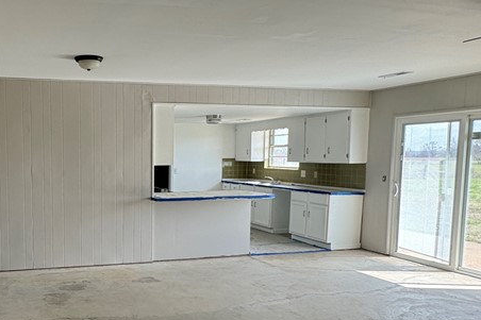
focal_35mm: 33
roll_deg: +0.1
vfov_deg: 39.7
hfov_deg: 53.5
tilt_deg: -6.0
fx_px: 441
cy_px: 196
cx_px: 98
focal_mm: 2.22
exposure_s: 1/115
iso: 40
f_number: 2.2
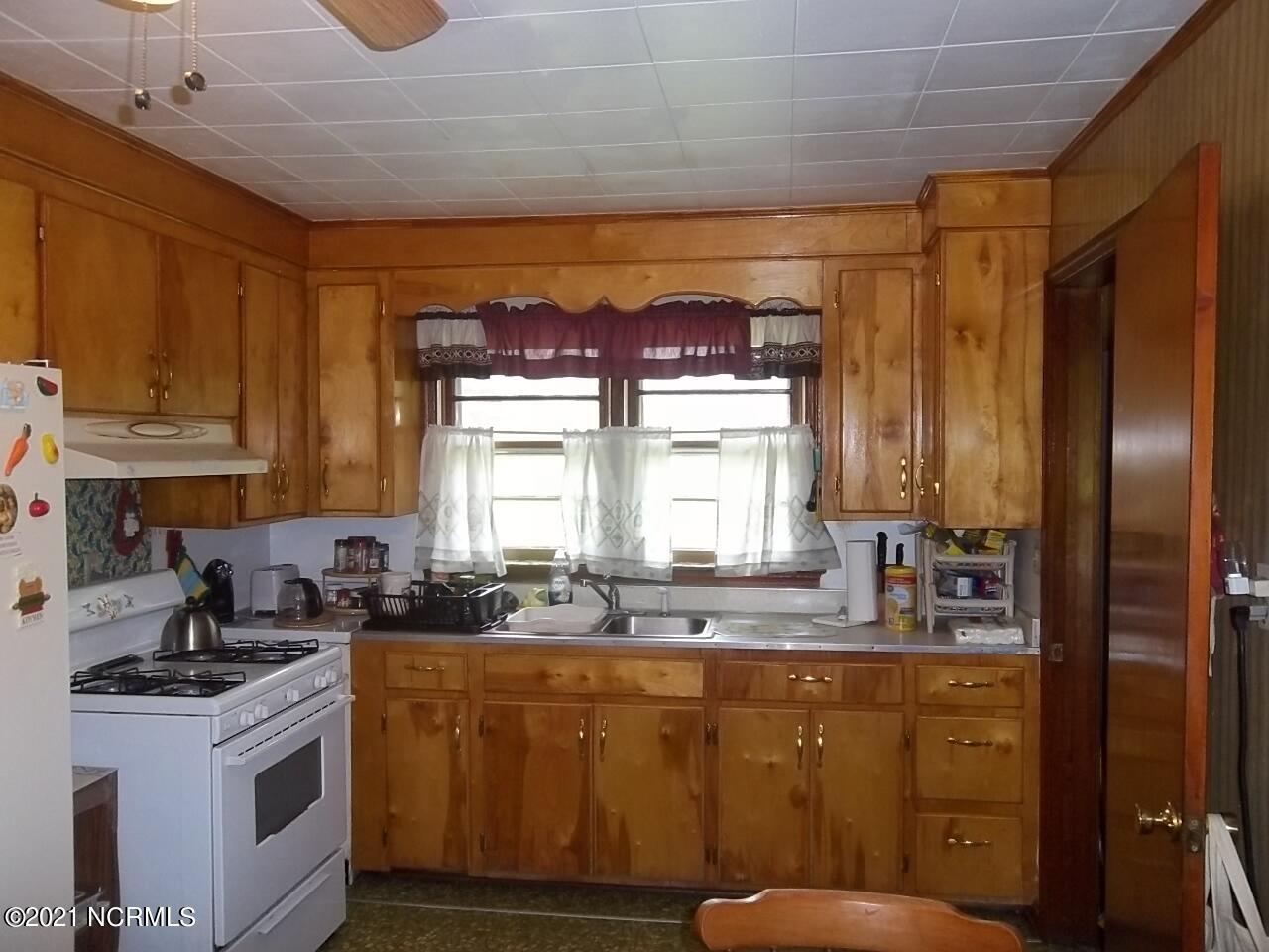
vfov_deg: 49.7
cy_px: 476
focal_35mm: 28
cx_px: 634
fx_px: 1026
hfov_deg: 63.4
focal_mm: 5.05
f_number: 3.5
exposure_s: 1/30
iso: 160
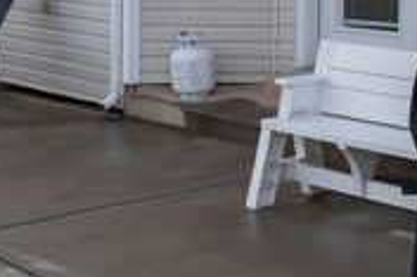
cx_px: 256
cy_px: -65
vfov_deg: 14.2
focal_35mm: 93
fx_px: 1076
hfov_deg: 21.9
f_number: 8
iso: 100
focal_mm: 16
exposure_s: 1/100
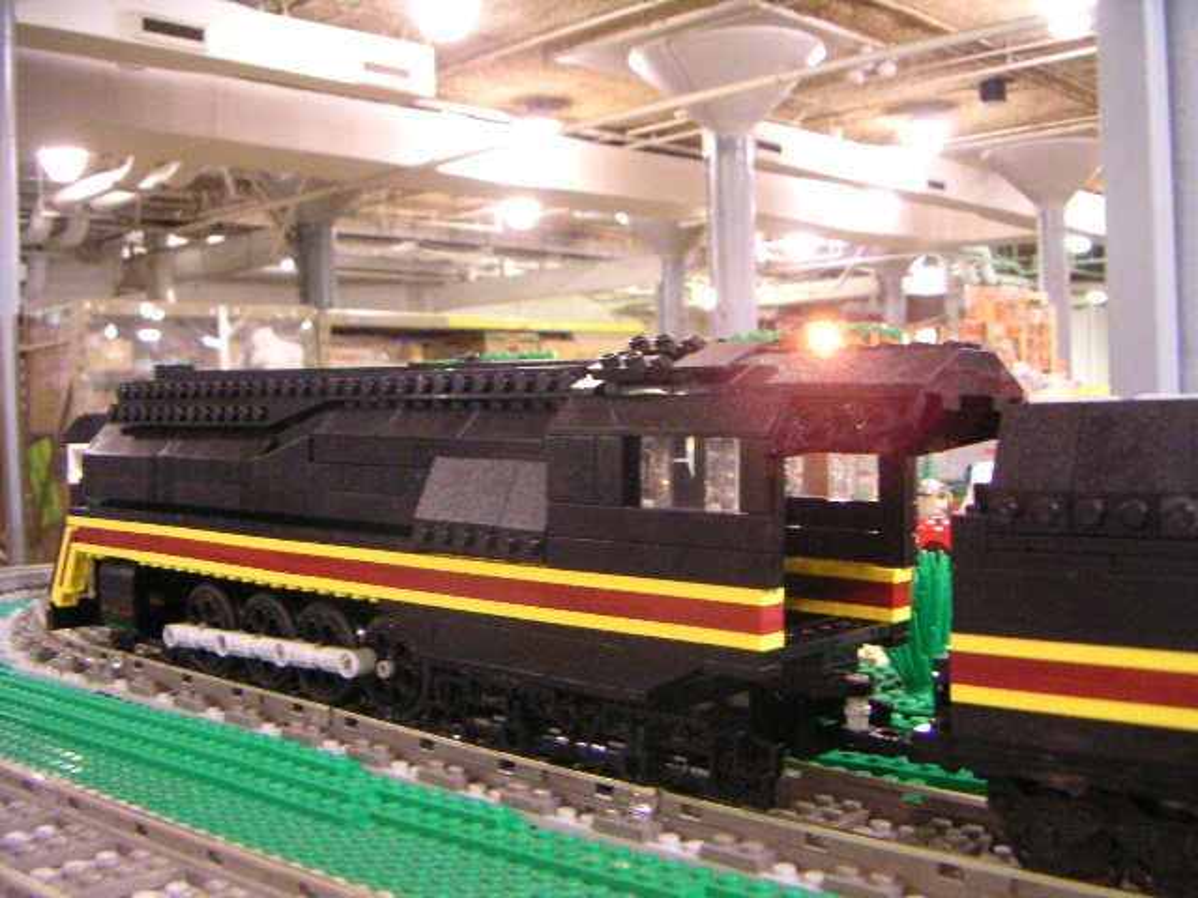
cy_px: 449
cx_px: 599
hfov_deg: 50.1
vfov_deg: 38.7
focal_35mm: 37
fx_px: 1281
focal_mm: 4.8
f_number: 2.8
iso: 400
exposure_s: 1/15
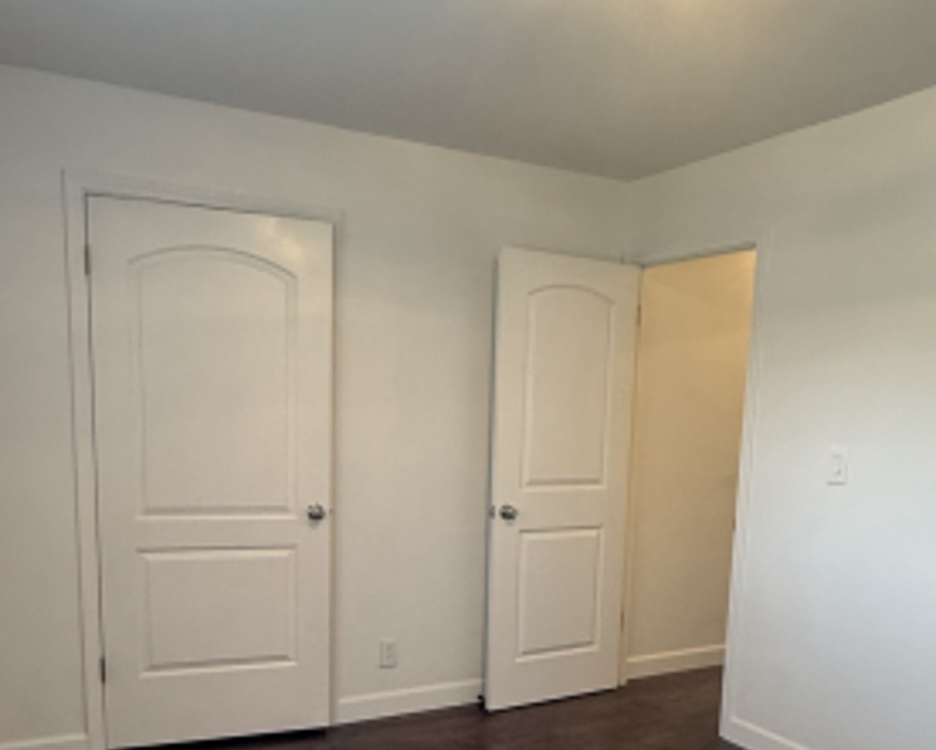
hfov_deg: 54.2
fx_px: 914
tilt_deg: -8.7
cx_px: 499
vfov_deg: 43.1
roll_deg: -2.0
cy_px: 568
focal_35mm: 33
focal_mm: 2.22
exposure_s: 1/60
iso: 320
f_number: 2.2
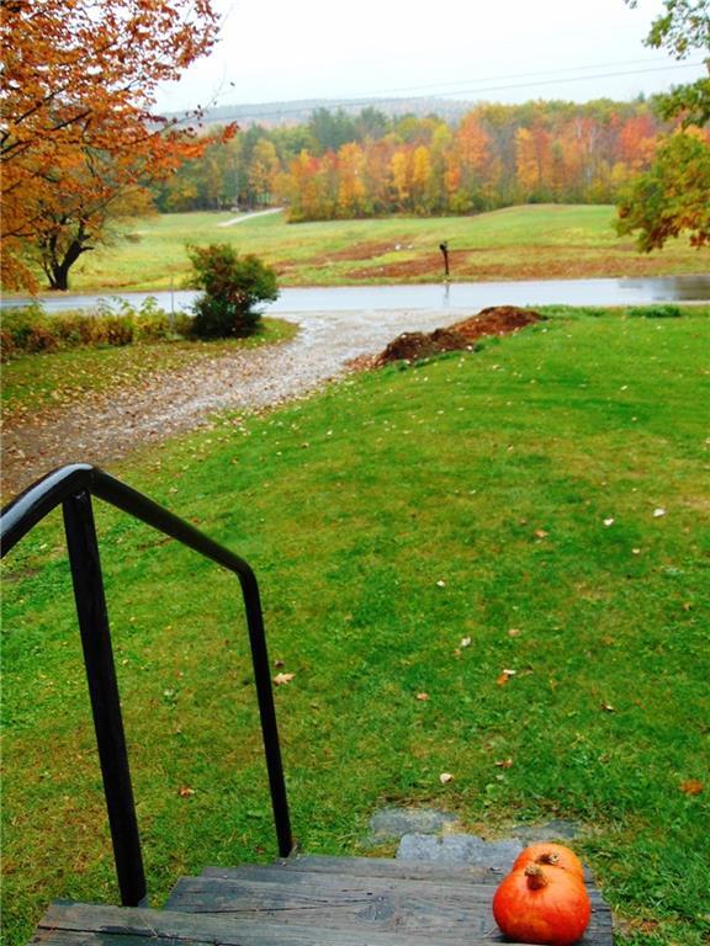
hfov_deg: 40.7
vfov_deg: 52.6
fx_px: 957
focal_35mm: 35
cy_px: 473
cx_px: 355
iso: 80
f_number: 3.2
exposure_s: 1/125
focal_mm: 6.3
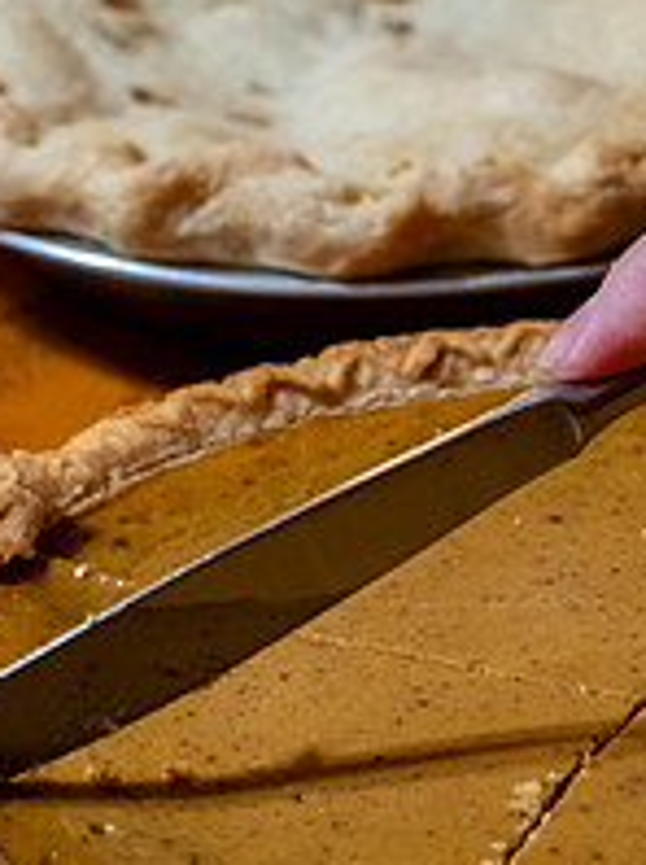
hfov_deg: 10.1
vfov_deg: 13.7
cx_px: 751
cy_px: 548
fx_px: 3591
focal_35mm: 144
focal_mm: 34.2
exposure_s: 1/40
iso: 1600
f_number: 4
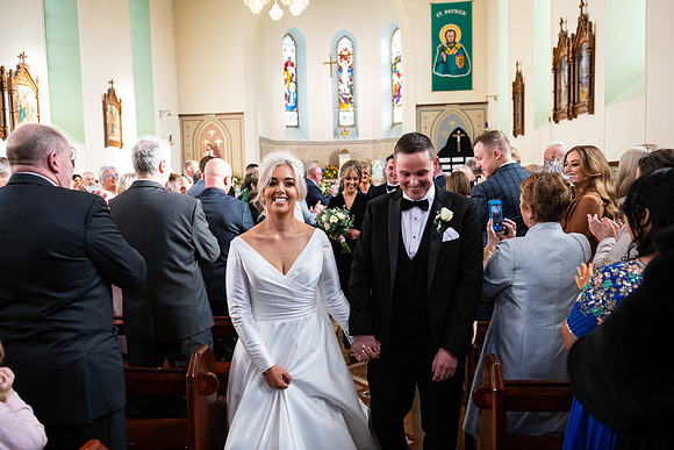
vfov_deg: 46.4
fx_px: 524
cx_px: 337
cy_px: 225
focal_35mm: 28
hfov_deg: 65.5
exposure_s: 1/250
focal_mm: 28
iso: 1000
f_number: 3.5
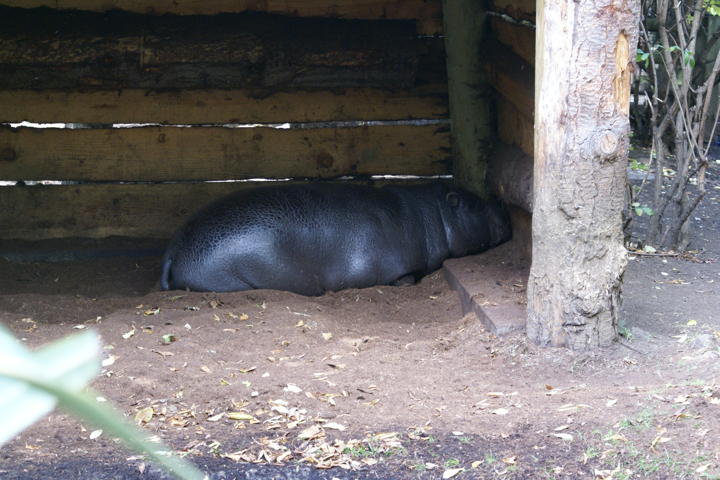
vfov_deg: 15.2
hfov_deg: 22.6
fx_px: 1800
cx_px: 360
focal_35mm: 90
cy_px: 240
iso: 400
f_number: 5.6
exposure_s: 1/50
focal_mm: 60
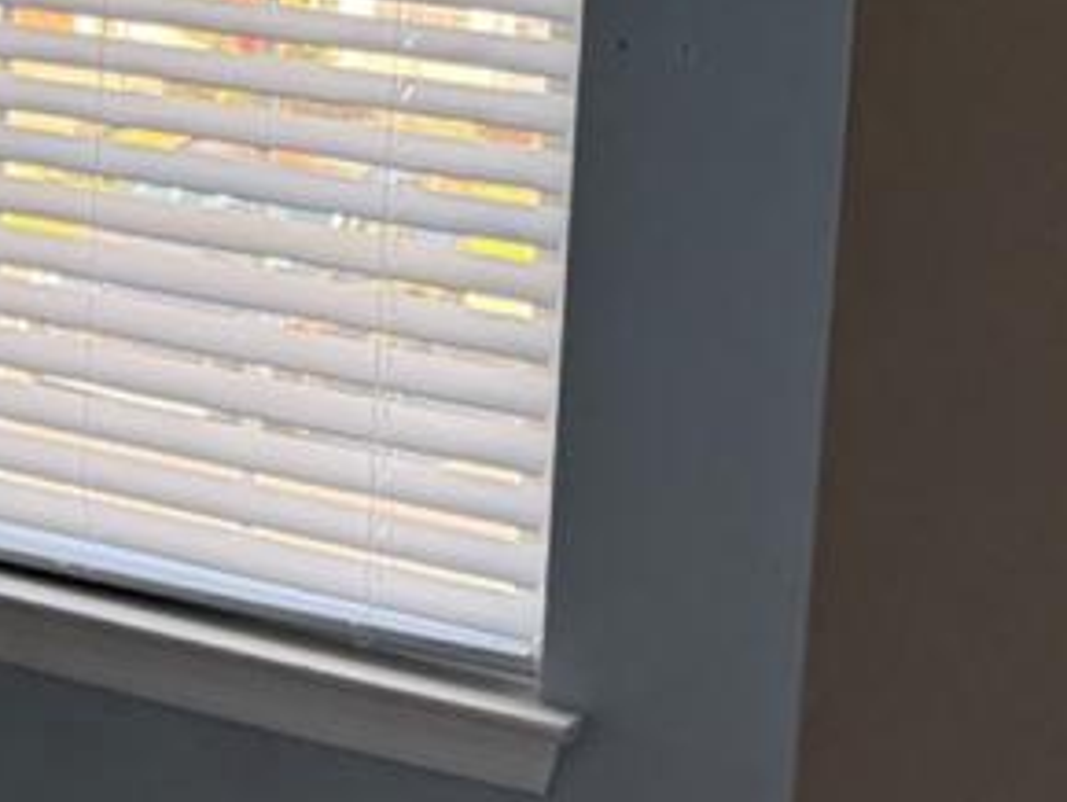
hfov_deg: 14.7
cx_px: -780
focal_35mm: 119
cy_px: -235
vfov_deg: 12.1
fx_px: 3671
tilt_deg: -3.0
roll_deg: -3.6
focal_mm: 6.76
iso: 125
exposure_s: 1/193
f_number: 1.78
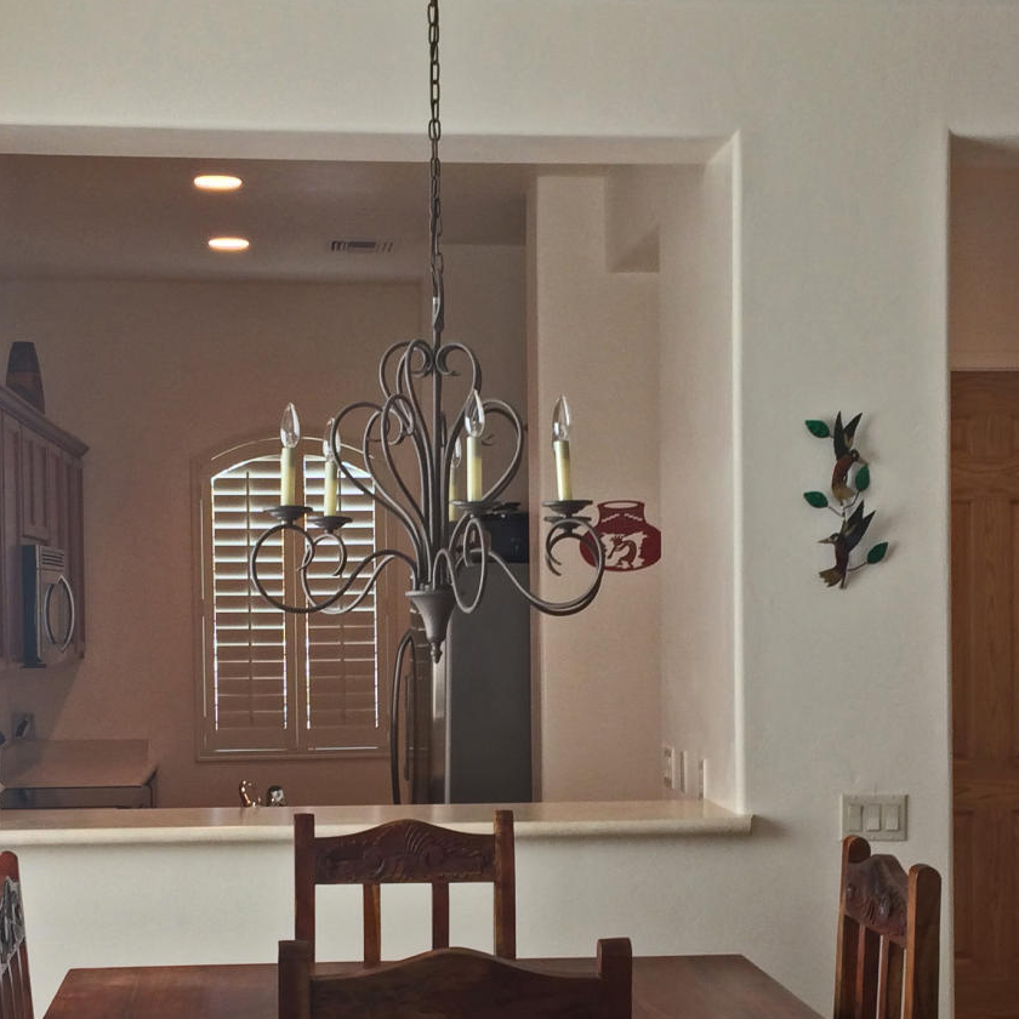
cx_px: 469
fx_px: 2032
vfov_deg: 28.0
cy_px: 662
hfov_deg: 28.1
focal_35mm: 61
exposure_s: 1/30
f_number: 2.2
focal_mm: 4.15
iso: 50
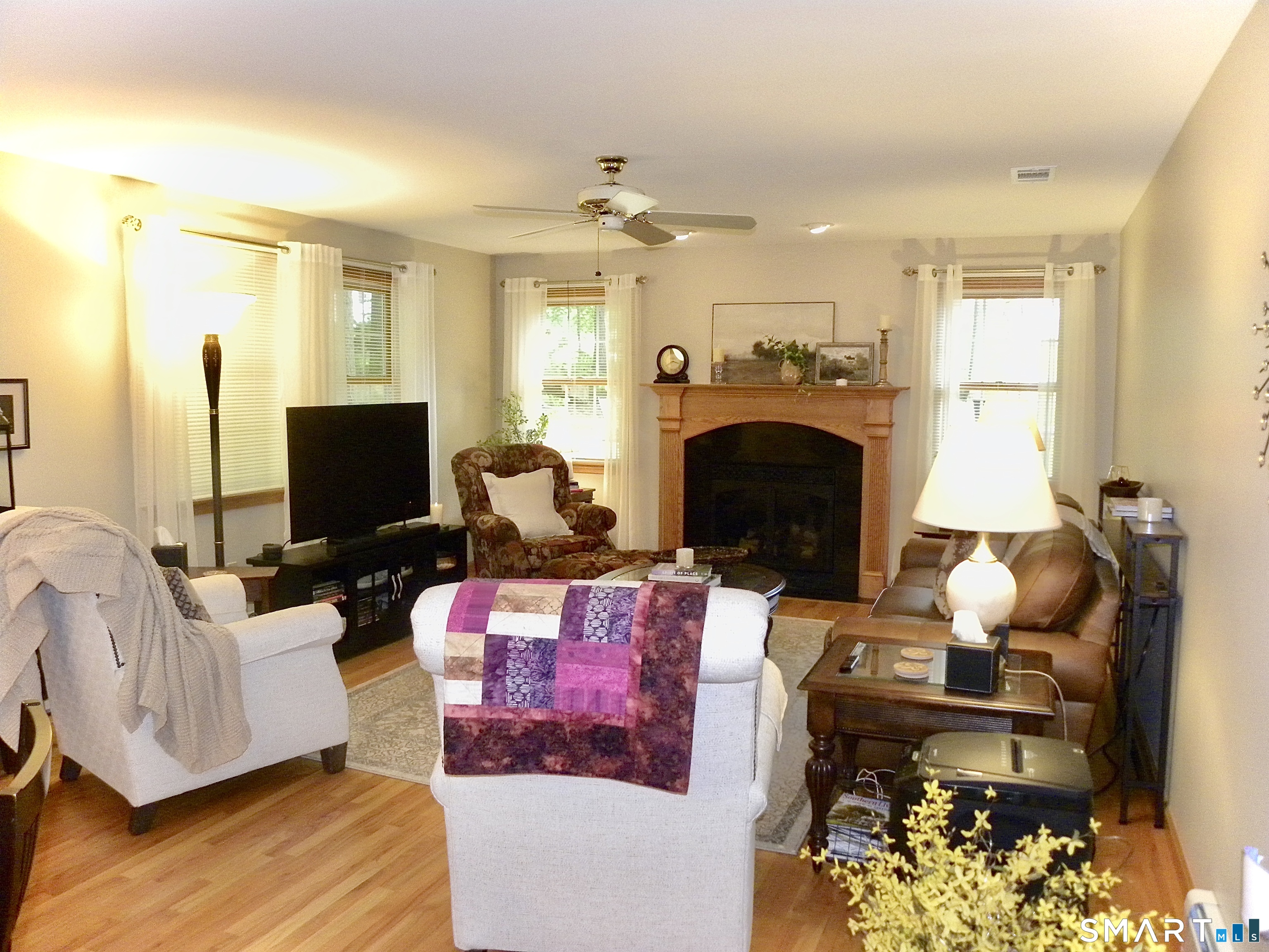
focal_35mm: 26
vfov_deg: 53.1
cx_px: 634
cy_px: 476
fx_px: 953
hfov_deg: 67.3
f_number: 2.8
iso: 400
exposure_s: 1/26
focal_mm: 4.6
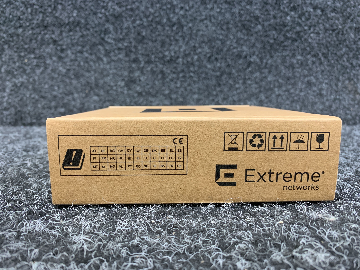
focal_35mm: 26
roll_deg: -0.1
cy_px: 135
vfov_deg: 53.1
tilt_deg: -8.0
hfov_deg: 67.3
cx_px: 180
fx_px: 270
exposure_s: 1/60
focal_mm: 4.25
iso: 250
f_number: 1.8
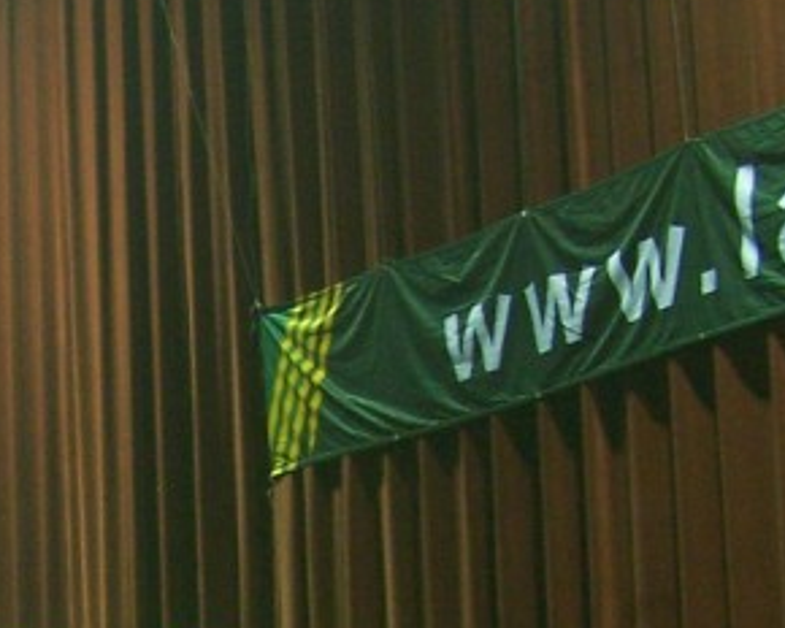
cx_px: -60
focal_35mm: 131
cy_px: 736
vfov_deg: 11.6
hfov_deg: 14.4
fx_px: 3044
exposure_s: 1/8
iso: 140
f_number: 2.8
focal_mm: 6.3
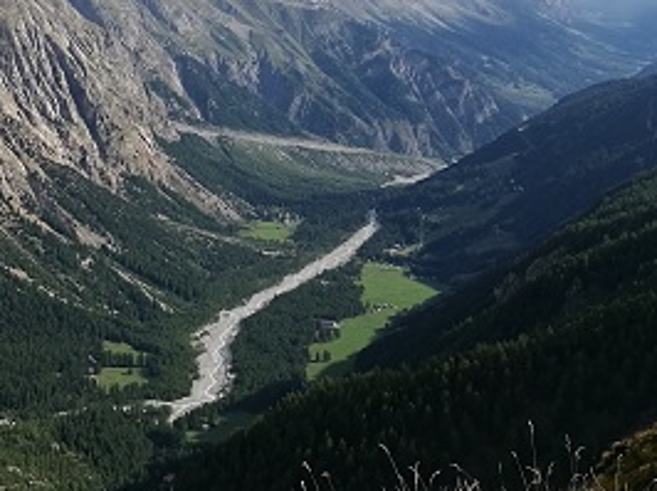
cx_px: 116
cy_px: 176
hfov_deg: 28.3
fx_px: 1270
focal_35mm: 67
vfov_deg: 21.8
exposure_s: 1/1119
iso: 50
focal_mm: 4.5
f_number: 2.2
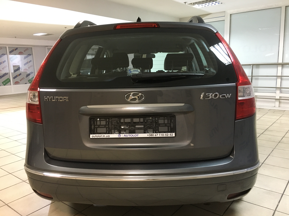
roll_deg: +2.1
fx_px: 242
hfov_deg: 61.7
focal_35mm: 29
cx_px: 144
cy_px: 108
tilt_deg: -9.6
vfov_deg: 48.2
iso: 200
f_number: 2.2
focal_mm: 4.15
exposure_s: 1/17
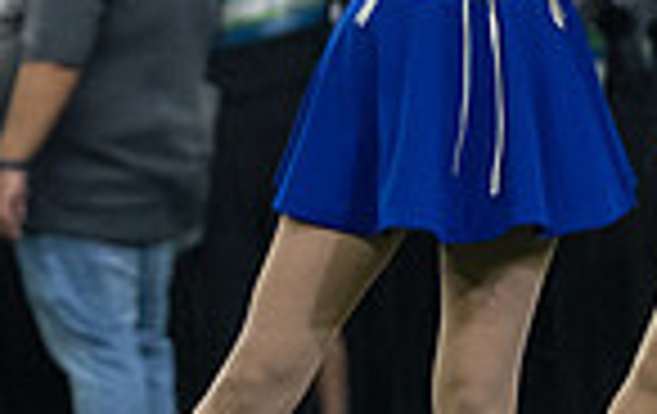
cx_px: -355
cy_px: 140
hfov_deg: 2.5
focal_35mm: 835
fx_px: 14986
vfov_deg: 1.6
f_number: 2.8
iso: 3200
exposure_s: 1/1000
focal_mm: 195
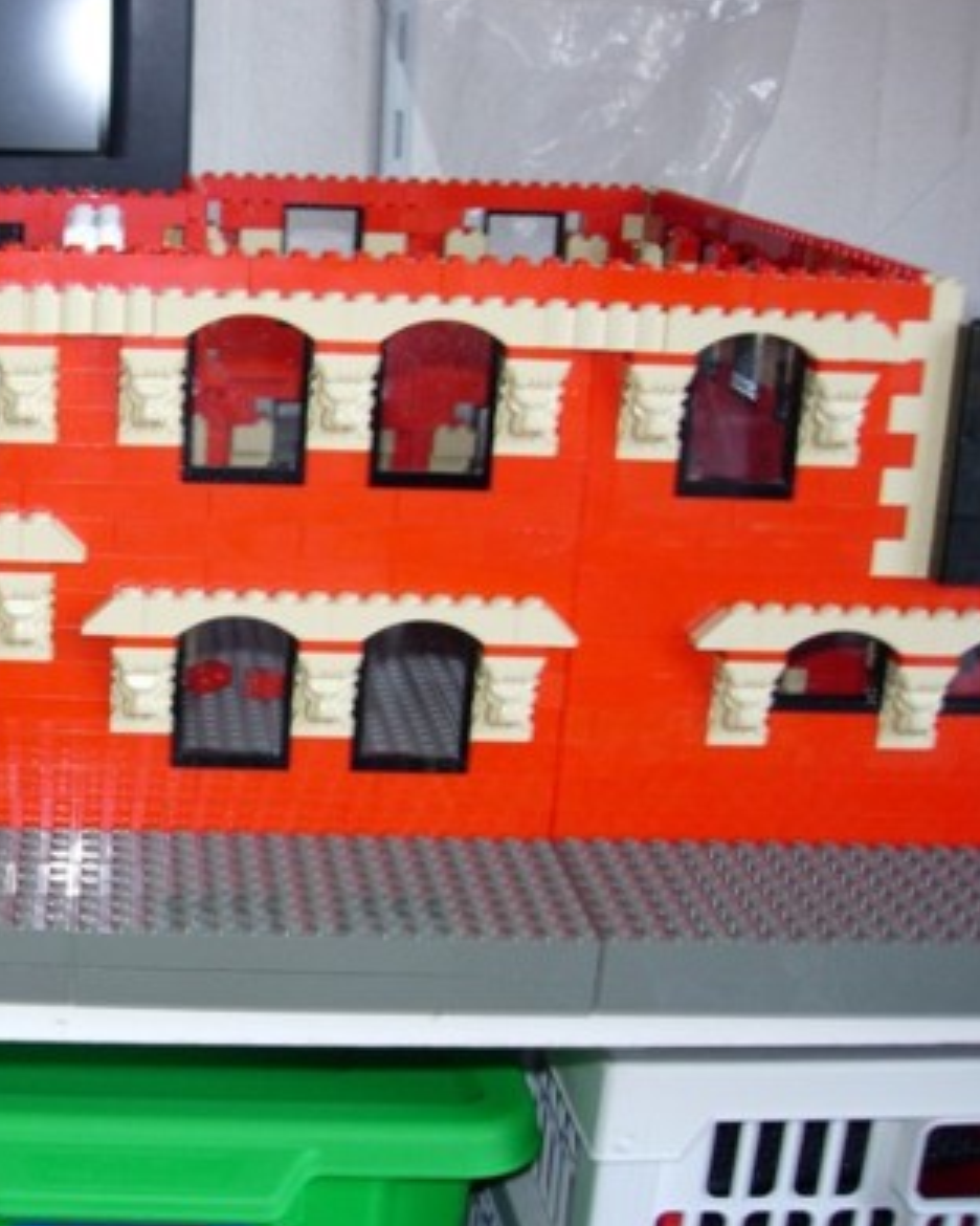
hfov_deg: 25.7
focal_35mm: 57
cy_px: 688
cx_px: 69
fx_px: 2067
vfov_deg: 33.0
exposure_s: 1/15.5
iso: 79
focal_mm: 7.8
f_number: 2.8
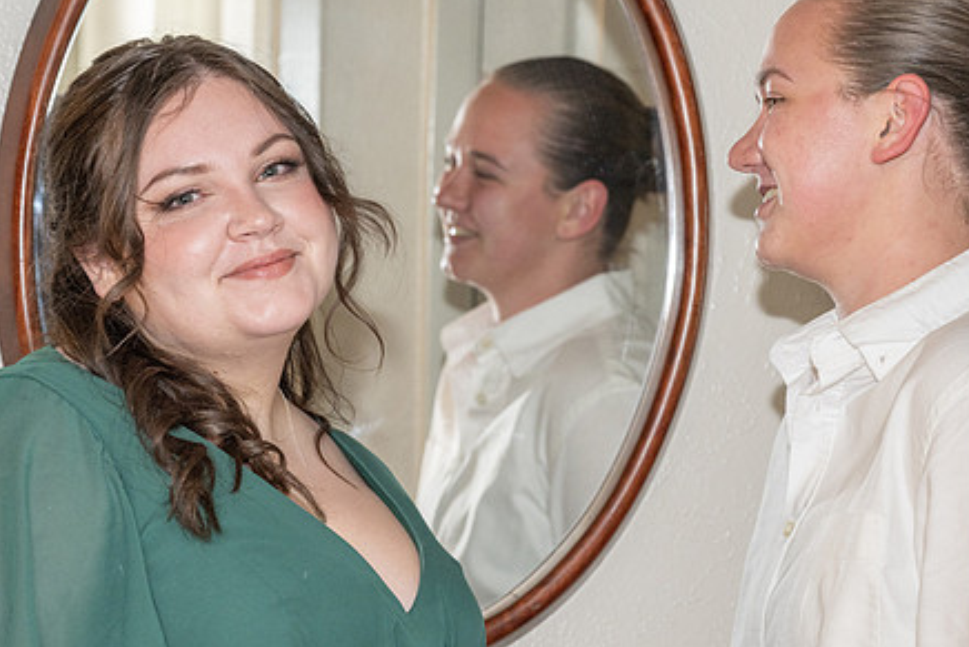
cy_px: 375
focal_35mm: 139
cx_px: 433
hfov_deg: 14.8
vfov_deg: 9.9
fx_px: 3742
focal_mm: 88
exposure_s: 1/80
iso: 800
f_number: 5.6
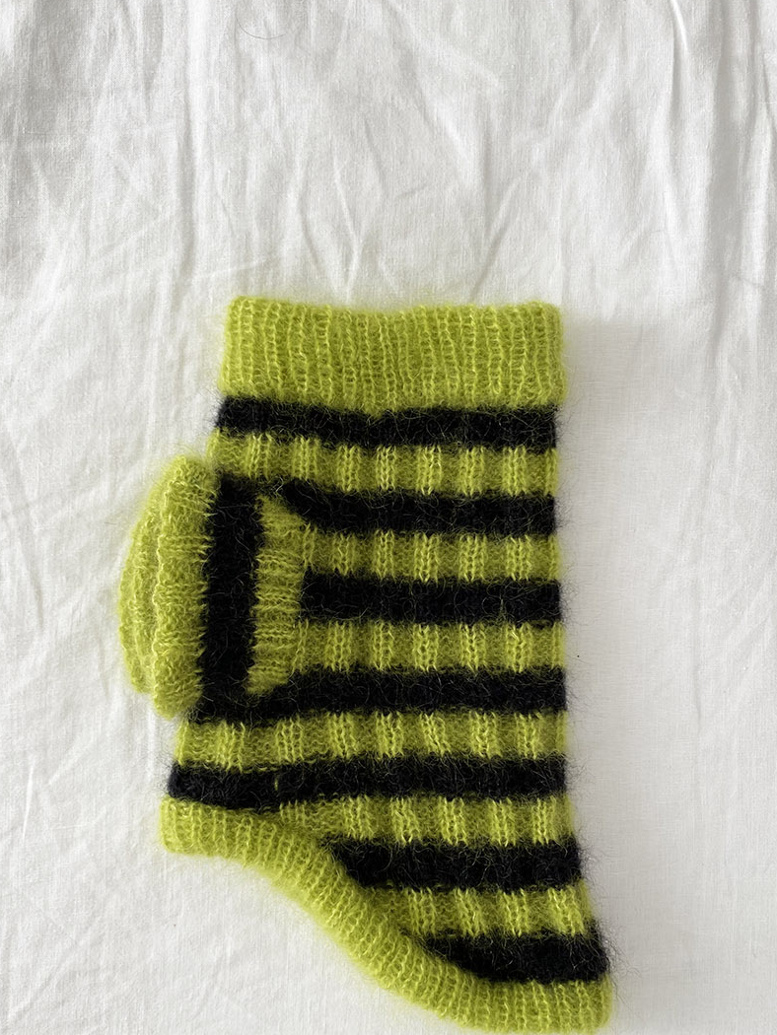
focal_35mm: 33
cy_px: 580
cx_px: 378
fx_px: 987
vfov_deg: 55.2
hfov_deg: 43.0
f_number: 1.8
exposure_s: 1/122
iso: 50
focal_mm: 4.25
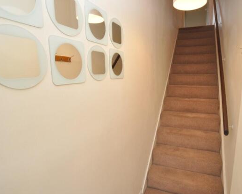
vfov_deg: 69.2
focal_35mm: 20
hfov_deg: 80.7
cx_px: 143
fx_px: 140
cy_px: 95
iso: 400
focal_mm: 11
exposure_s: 1/100
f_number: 5
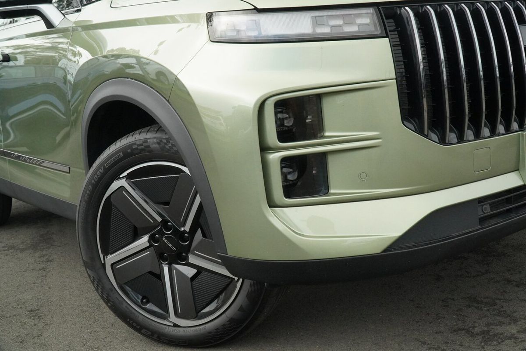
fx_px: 548
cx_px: 263
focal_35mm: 38
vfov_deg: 35.5
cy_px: 176
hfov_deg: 51.3
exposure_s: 1/1000
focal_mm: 25
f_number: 7.1
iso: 2500
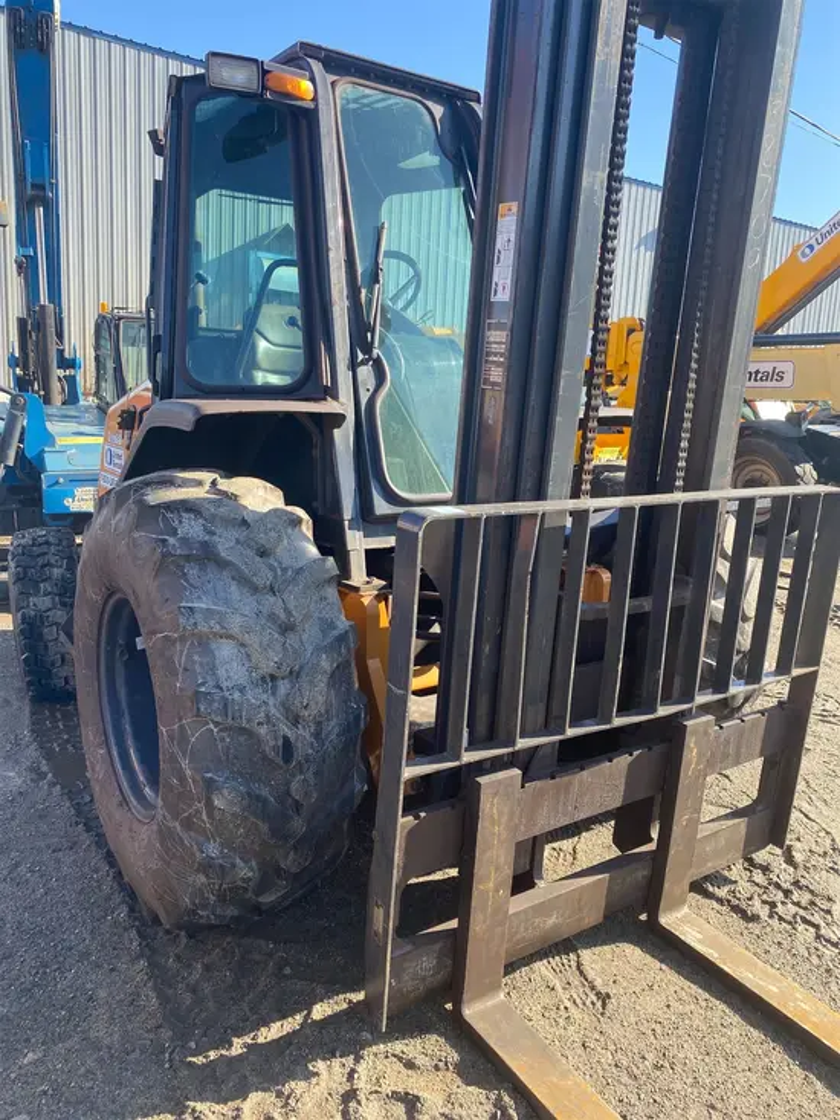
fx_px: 841
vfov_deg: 67.3
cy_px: 560
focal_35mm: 26
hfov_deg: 53.1
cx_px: 420
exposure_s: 1/571
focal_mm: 4.25
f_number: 1.8
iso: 32
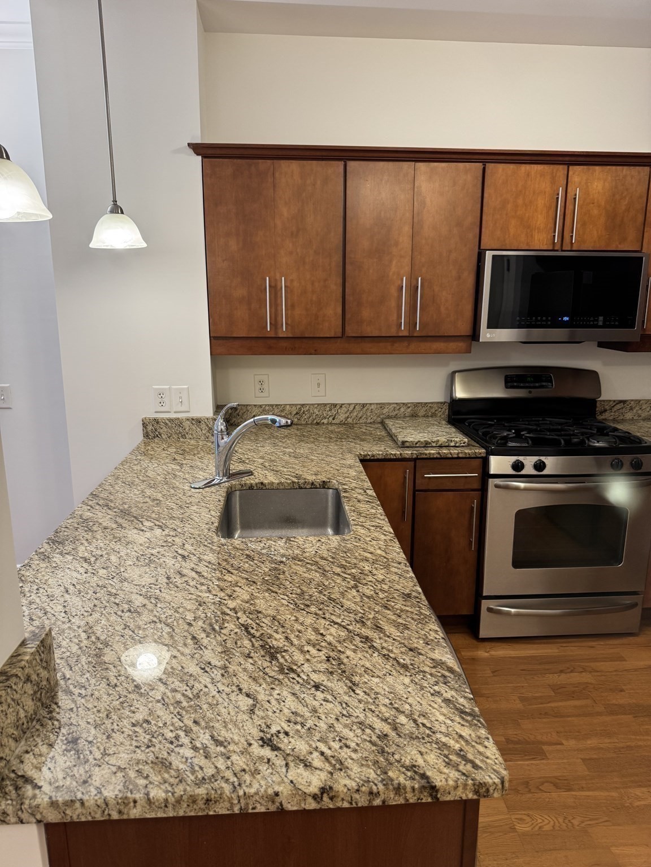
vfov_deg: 71.6
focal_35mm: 24
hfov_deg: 56.8
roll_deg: +0.0
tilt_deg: -12.8
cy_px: 434
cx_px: 326
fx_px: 602
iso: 125
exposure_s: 1/60
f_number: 1.78
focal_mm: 6.76
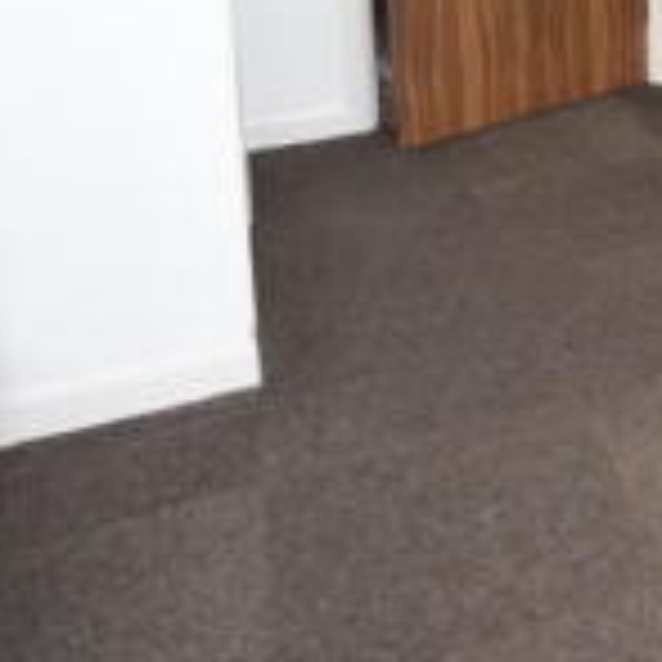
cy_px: -191
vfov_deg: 25.9
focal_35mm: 57
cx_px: 894
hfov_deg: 25.3
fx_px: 1233
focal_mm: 10
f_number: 5.6
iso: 560
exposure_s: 1/125
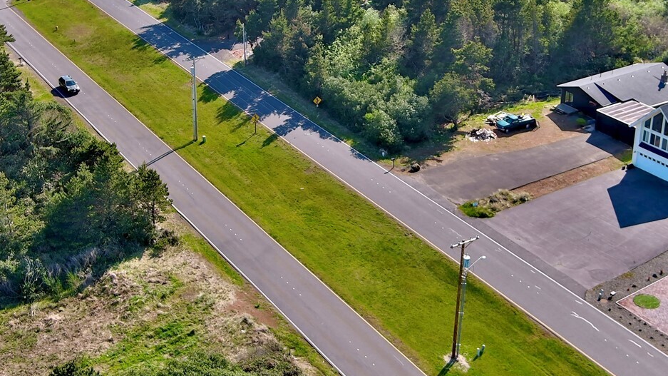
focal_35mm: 55
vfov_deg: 21.6
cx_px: 343
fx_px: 974
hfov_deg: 37.8
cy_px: 89
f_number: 2.8
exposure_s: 1/637
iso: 100
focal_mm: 10.57
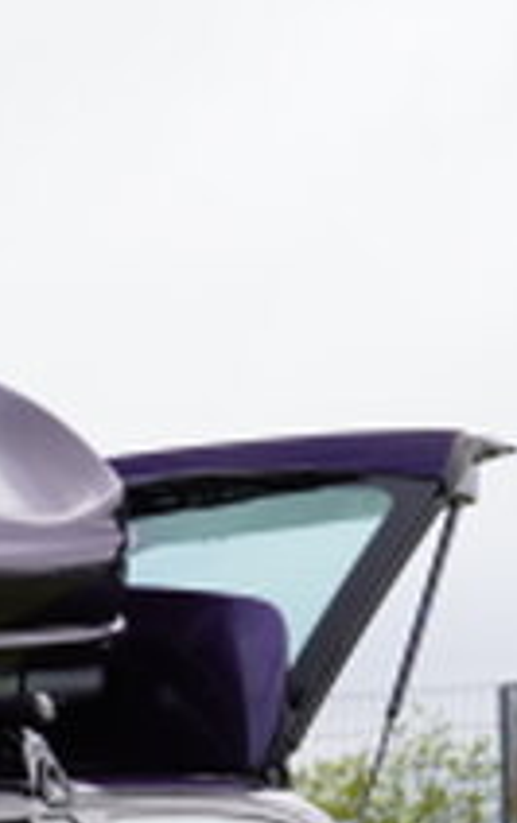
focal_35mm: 200
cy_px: 1332
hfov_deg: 6.0
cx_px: -1155
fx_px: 4489
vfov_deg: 10.1
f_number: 5
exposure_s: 1/320
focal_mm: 25
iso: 100
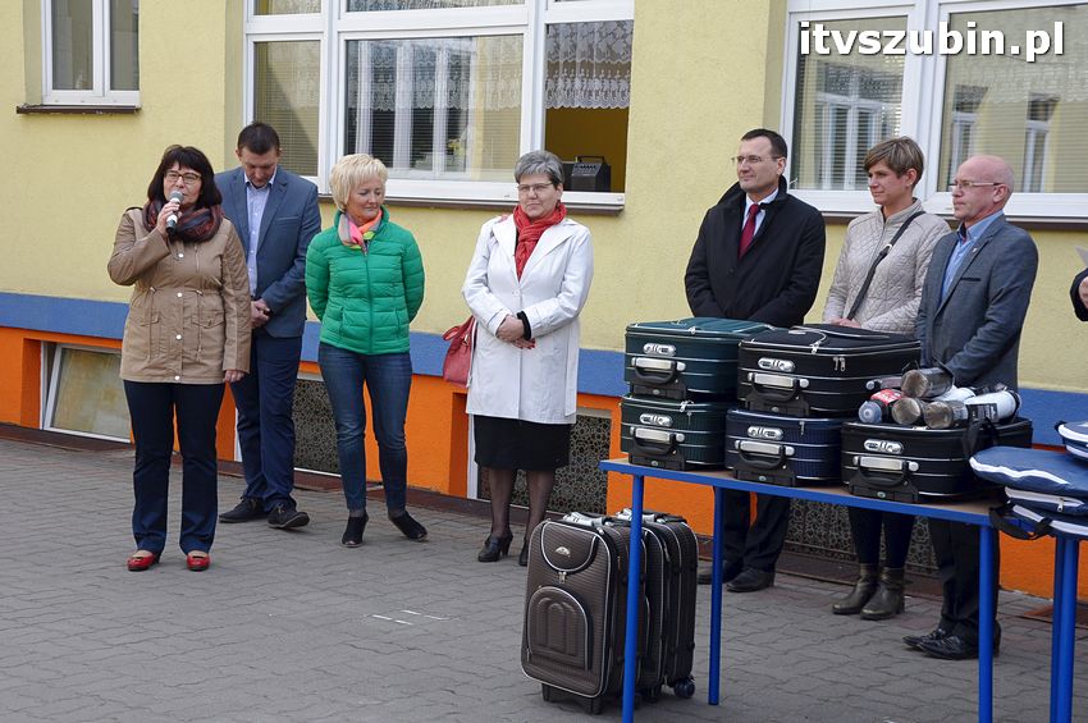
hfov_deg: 31.9
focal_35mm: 63
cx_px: 544
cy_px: 362
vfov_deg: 21.5
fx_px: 1902
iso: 500
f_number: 10
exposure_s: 1/400
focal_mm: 42
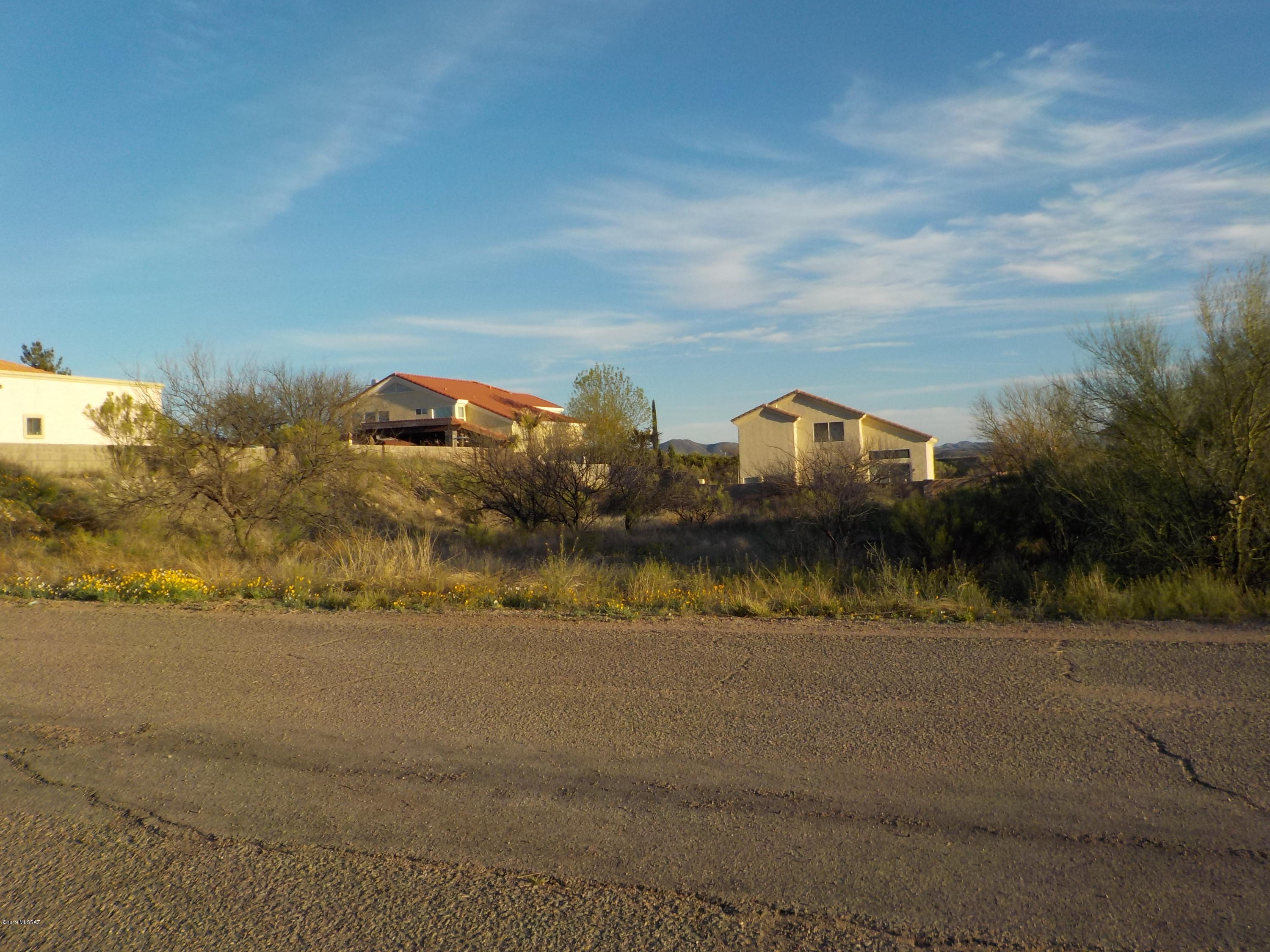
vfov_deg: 46.8
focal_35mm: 30
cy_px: 476
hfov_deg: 60.0
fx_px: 1101
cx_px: 635
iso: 125
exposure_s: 1/800
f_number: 3.3
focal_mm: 4.1
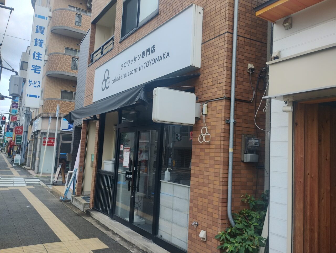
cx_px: 168
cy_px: 126
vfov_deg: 49.9
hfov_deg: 63.4
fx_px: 272
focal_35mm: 28
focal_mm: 4.27
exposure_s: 1/120
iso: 119
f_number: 1.8
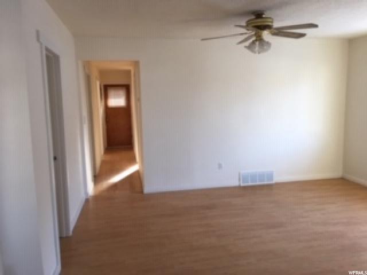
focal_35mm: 29
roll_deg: +0.0
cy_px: 138
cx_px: 184
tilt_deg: -6.7
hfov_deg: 61.7
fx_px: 307
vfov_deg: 48.2
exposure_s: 1/30
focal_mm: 4.15
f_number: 2.2
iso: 32
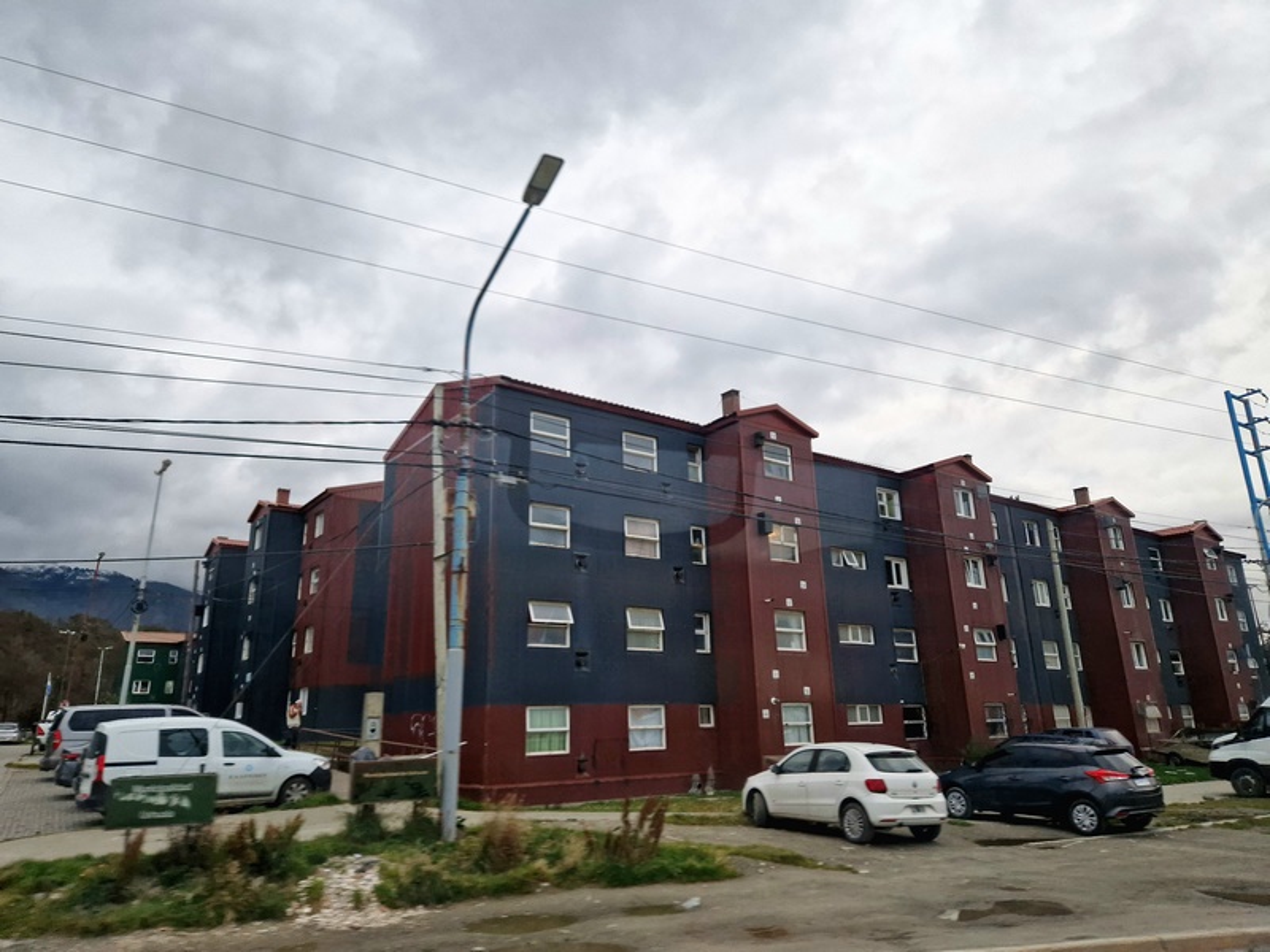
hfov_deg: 73.9
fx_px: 844
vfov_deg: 58.9
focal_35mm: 23
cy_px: 476
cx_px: 635
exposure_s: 1/182
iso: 125
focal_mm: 5.4
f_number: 1.8
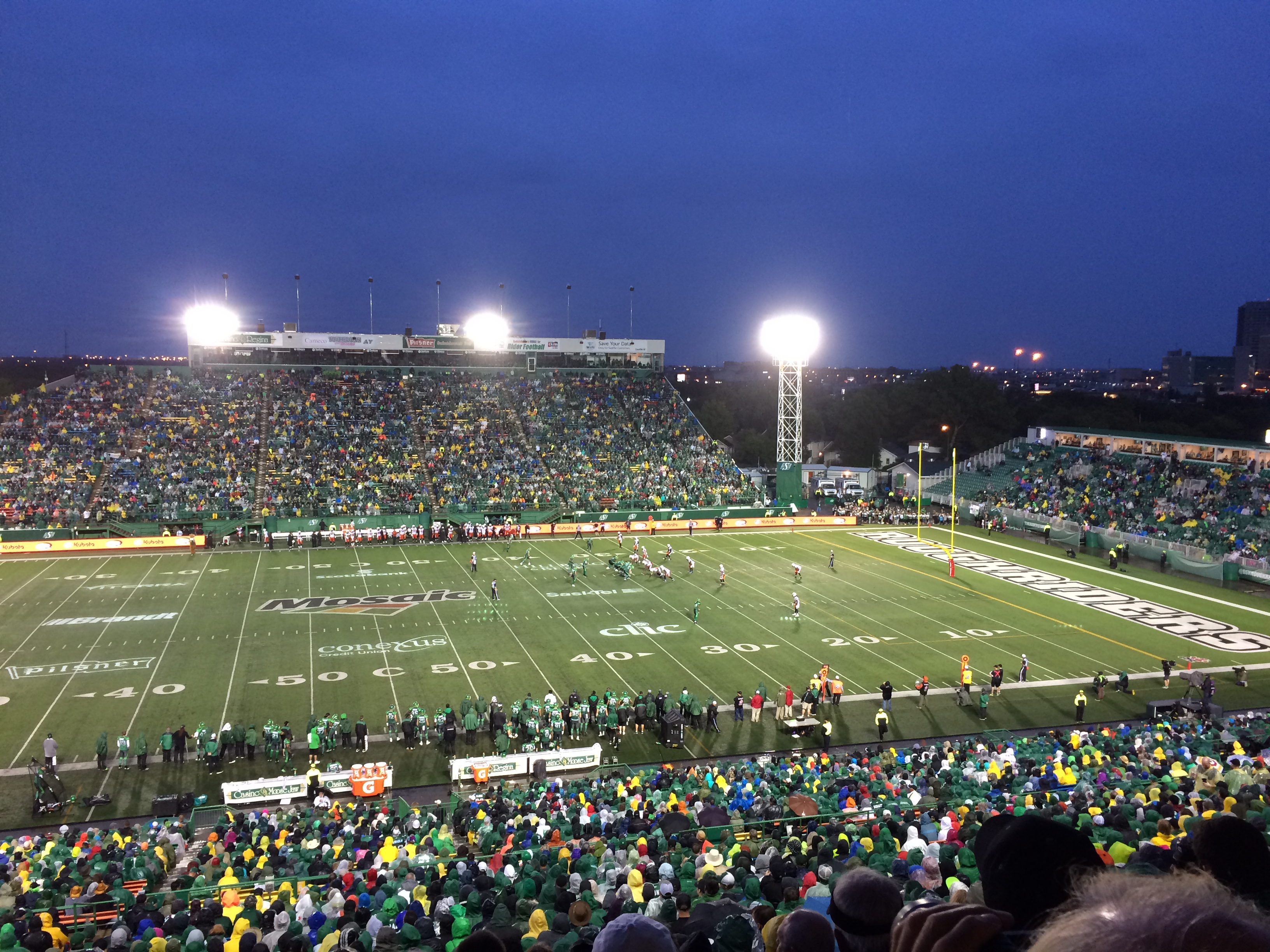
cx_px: 635
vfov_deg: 48.2
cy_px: 476
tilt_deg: -7.0
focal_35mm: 29
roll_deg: +0.3
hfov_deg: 61.7
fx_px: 1064
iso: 100
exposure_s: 1/30
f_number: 2.2
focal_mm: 4.15
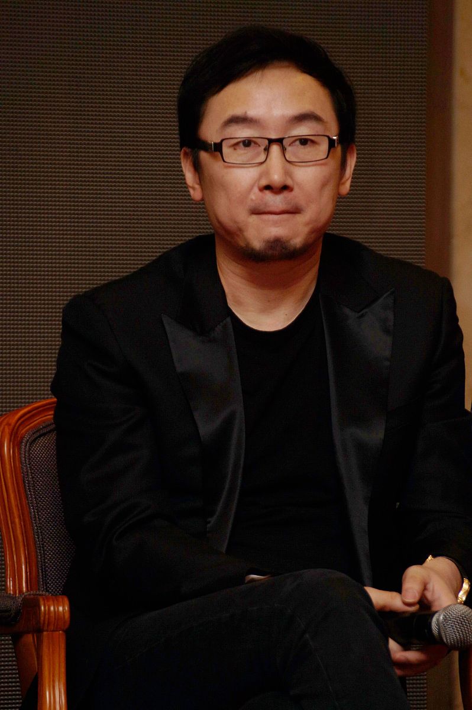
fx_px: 6205
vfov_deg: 6.5
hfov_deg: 4.4
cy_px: 355
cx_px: 236
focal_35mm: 315
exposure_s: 1/60
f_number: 5.6
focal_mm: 210
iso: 200
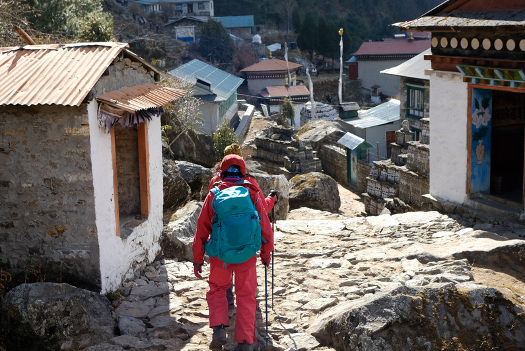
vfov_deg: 30.6
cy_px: 176
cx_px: 298
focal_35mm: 44
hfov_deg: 44.4
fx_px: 642
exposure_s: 1/500
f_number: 5.6
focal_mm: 23
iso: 400
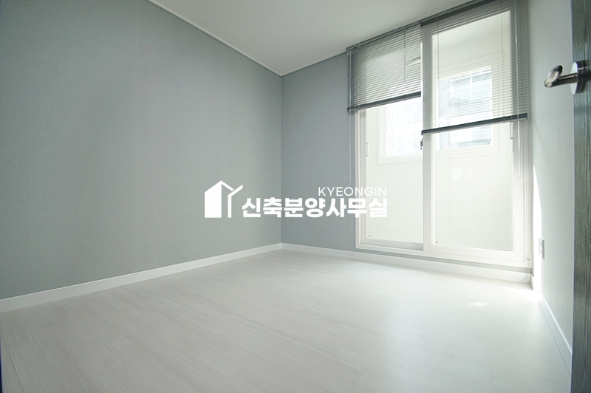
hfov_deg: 95.0
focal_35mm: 16
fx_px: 271
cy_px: 196
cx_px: 296
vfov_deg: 72.0
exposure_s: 1/200
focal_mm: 11
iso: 800
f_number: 3.5
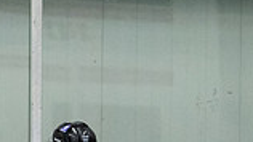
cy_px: 393
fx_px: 5617
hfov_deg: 2.6
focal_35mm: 837
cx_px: 72
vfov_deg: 1.4
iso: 3200
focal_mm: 130
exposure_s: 1/800
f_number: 2.8
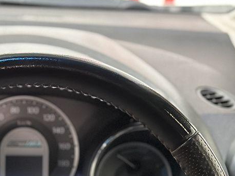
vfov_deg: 9.5
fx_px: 1032
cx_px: 24
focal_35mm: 152
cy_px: 263
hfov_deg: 12.9
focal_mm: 6.86
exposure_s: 1/34
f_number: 1.78
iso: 800
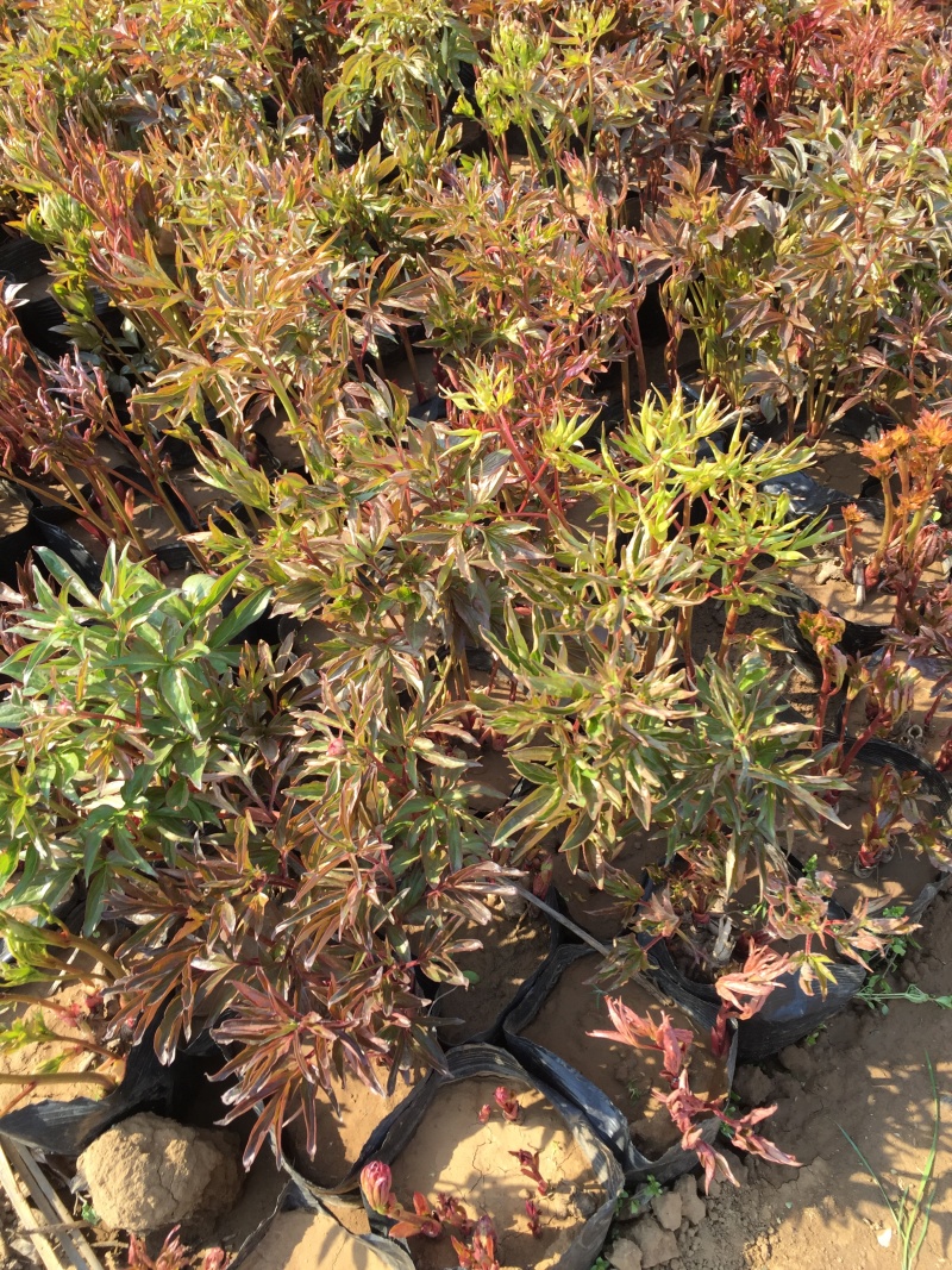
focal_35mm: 29
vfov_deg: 61.7
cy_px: 635
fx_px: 1064
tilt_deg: -49.5
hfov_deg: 48.2
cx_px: 476
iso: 32
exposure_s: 1/395
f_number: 2.2
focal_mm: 4.15
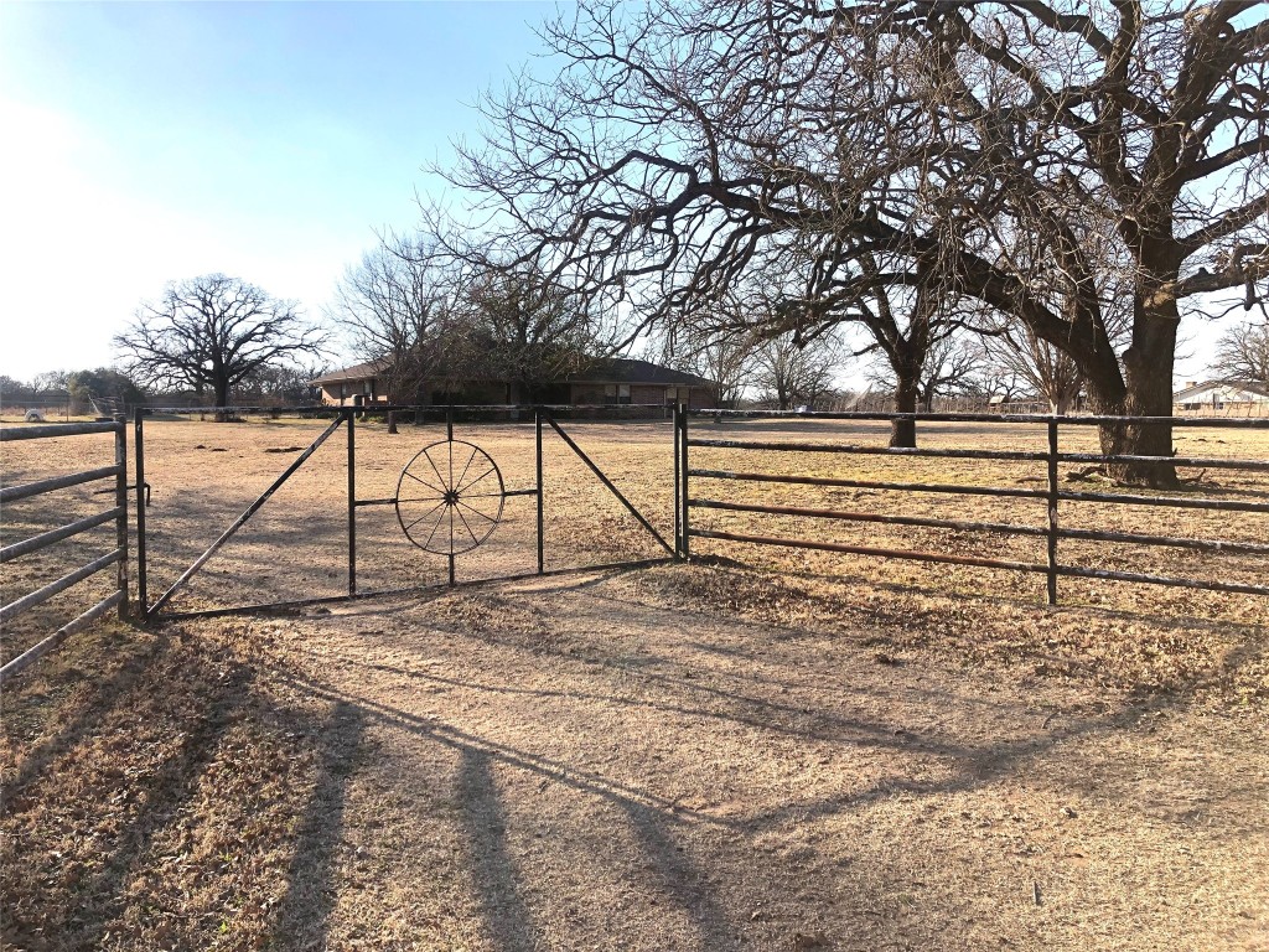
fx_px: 1026
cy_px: 476
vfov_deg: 49.7
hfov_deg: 63.4
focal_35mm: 28
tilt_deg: -2.2
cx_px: 634
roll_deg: +0.8
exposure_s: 1/1389
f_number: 1.8
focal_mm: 4
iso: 20
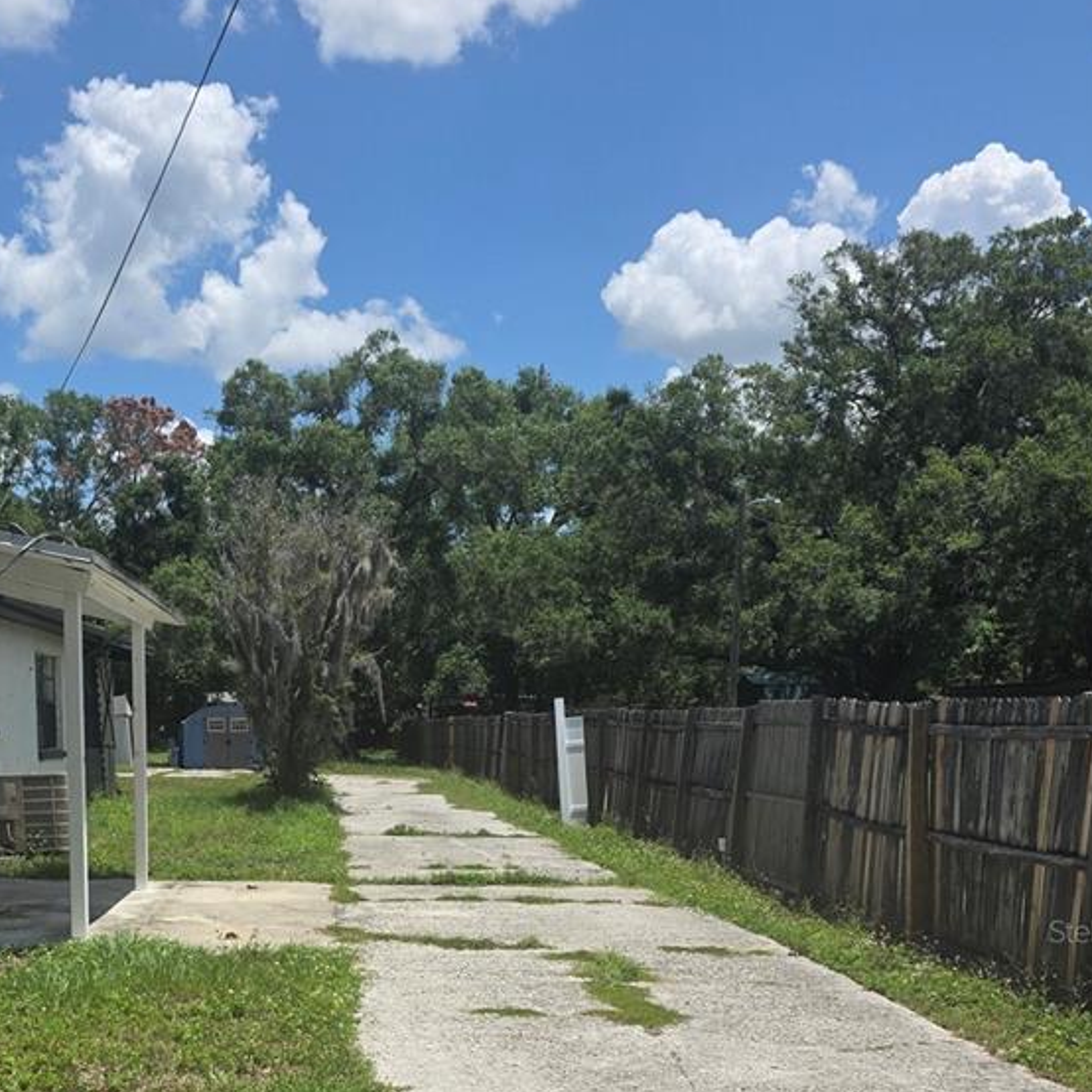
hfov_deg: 37.6
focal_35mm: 44
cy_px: 930
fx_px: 1570
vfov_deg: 36.5
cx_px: 302
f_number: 1.7
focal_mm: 6.3
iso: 80
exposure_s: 1/7626
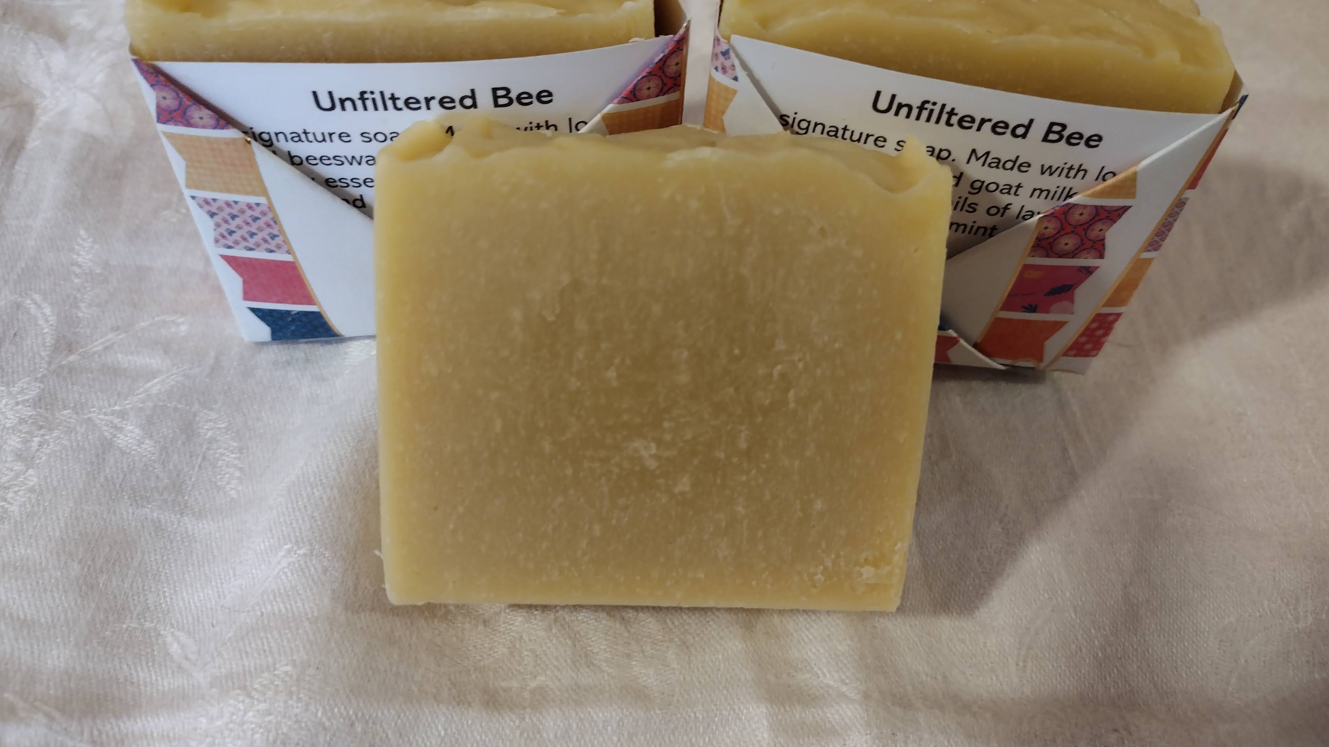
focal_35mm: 30
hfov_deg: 64.3
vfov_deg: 38.9
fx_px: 1057
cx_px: 668
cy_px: 321
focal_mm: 4.71
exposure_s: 1/40
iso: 372
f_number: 1.7
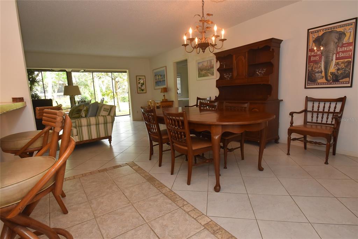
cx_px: 179
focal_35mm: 18
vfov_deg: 67.5
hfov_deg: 90.0
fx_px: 179
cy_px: 120
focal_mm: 12
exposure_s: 1/100
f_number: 5
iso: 800
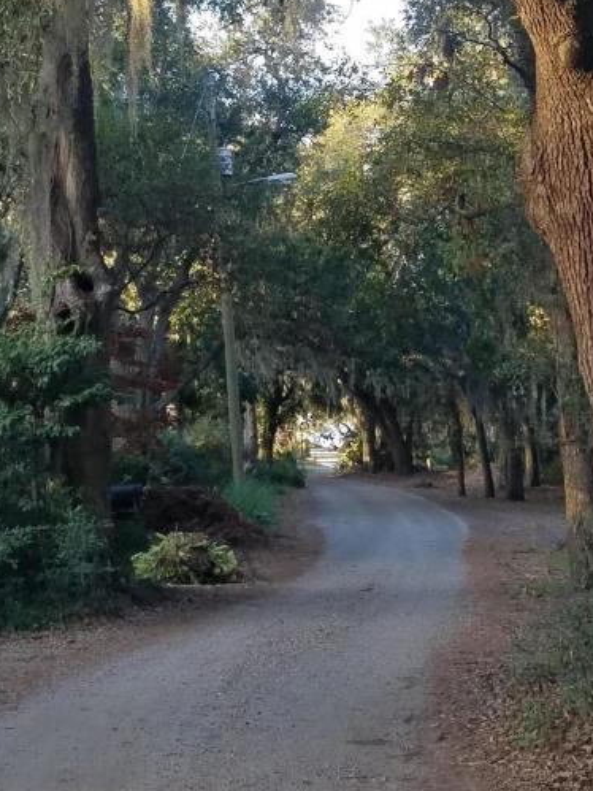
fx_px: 914
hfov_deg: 35.7
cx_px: 373
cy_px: 195
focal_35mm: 40
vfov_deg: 45.2
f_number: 1.7
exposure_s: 1/162
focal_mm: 4.2
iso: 50
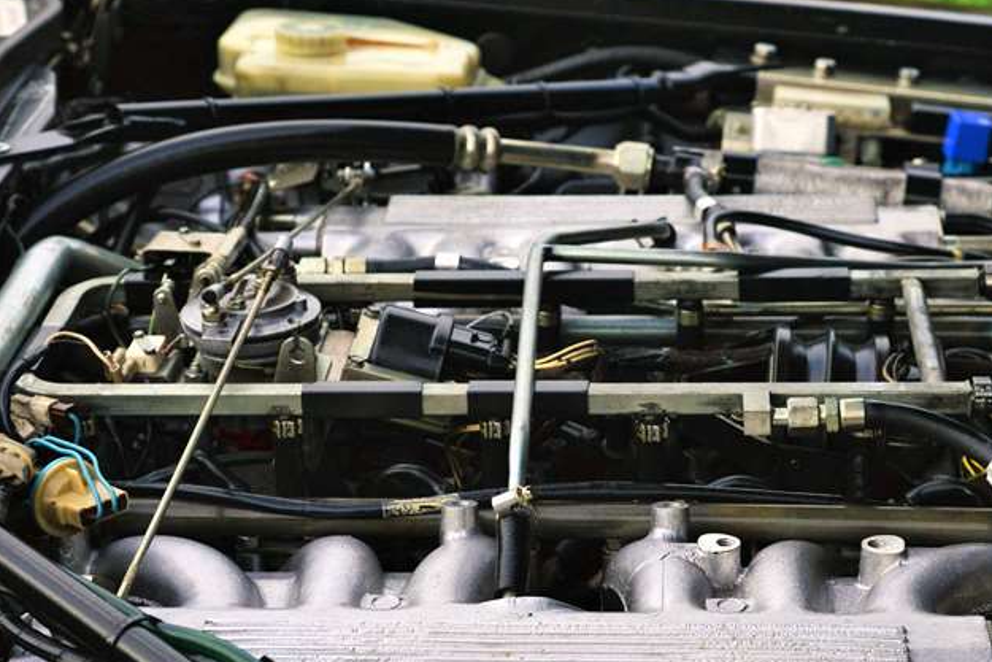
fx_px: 2618
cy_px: 369
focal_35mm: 95
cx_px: 554
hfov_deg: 21.4
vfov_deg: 14.4
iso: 800
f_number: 6.3
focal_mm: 62
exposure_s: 1/400
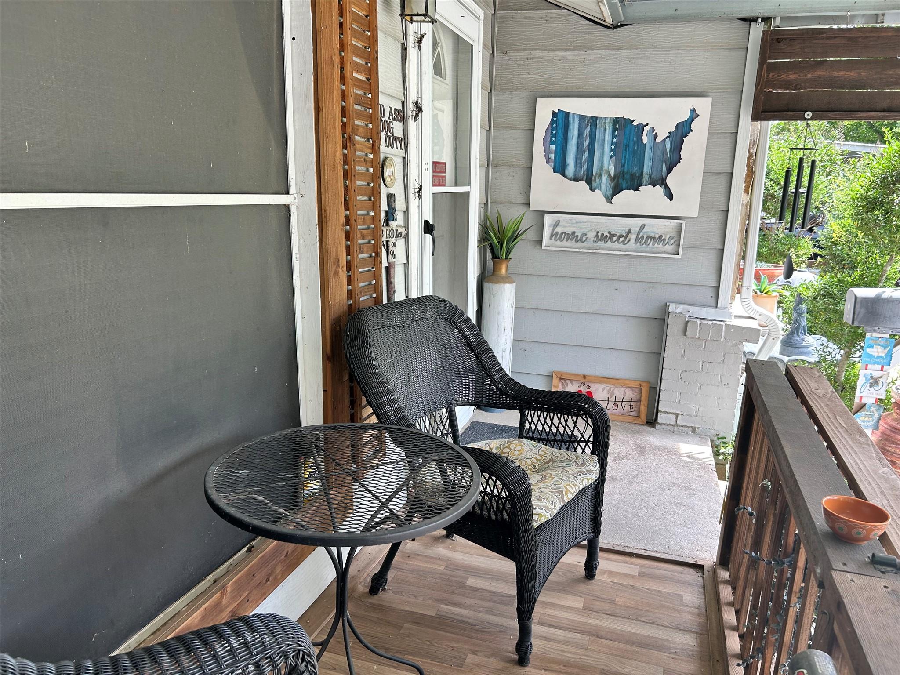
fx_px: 676
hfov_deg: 67.3
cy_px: 338
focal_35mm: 26
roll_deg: -1.1
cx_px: 450
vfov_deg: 53.1
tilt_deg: -13.3
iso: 40
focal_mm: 5.7
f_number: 1.5
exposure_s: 1/219
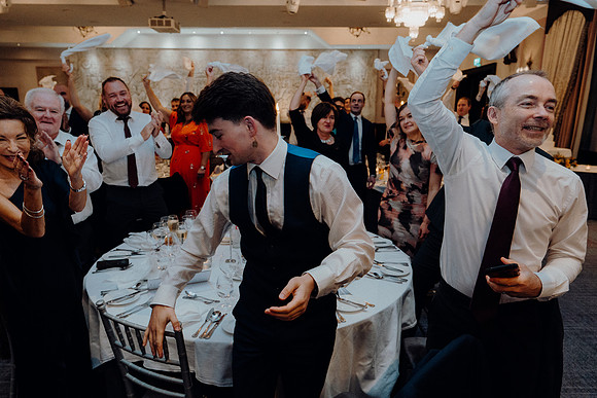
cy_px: 199
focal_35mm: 24
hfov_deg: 73.7
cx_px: 298
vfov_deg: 53.2
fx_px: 398
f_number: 3.5
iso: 2500
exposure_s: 1/160
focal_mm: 24
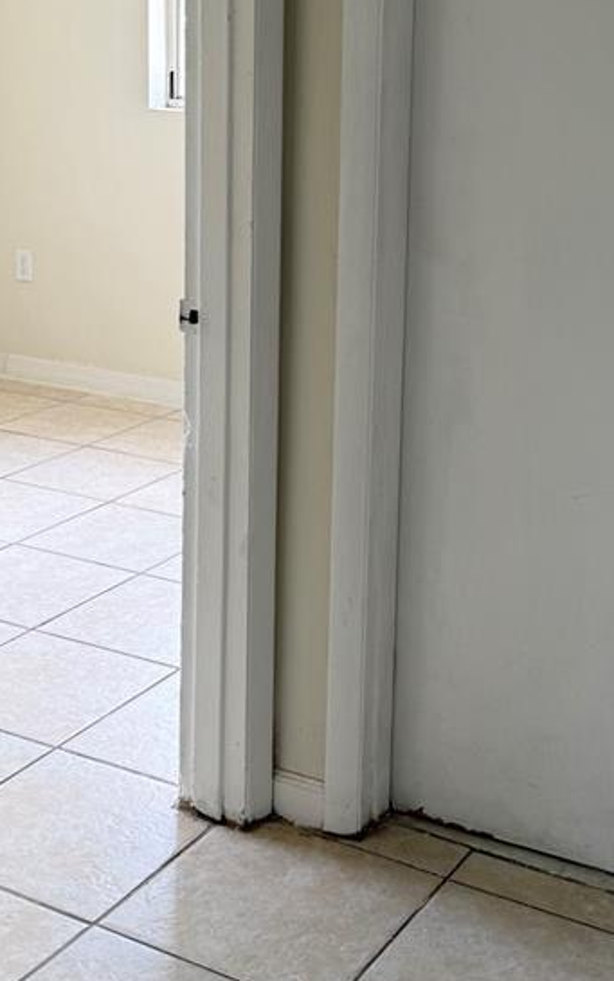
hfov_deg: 23.2
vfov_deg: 35.6
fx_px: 1498
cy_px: 266
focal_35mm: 56
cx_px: 315
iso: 64
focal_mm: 6.76
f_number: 1.78
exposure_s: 1/126
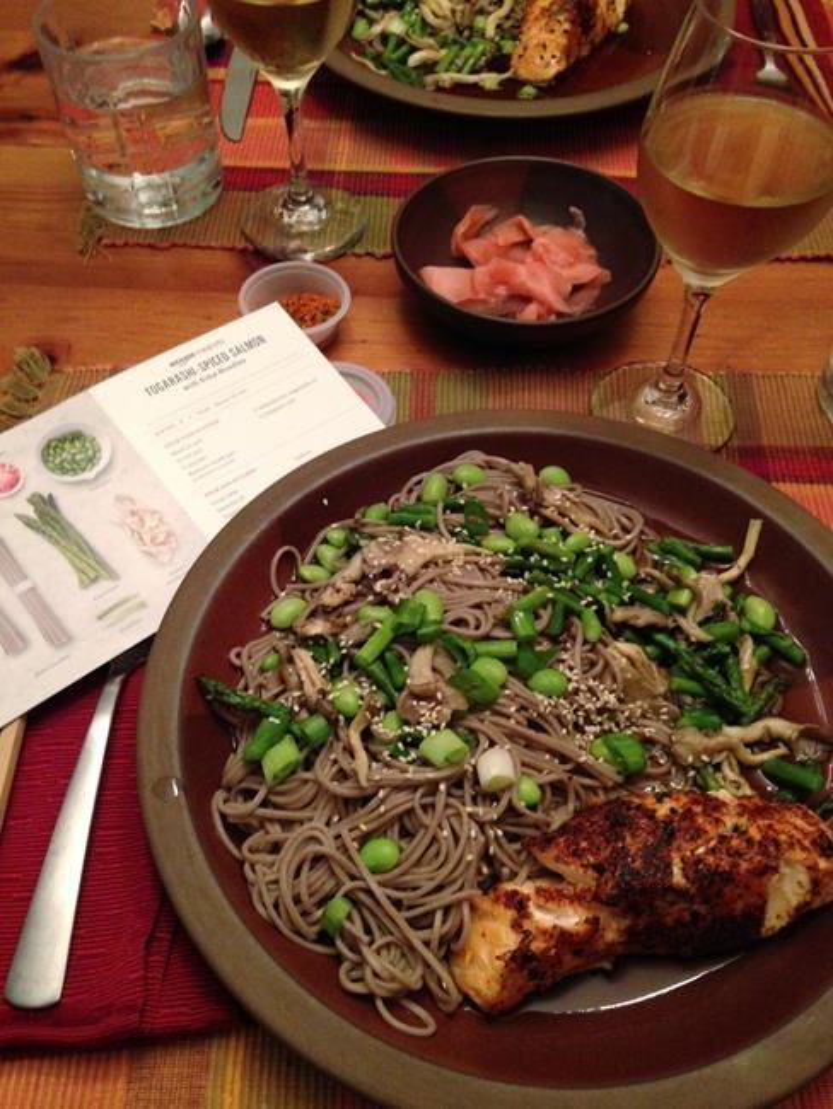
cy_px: 554
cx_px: 416
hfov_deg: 43.0
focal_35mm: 33
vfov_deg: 55.3
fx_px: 1058
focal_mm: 4.12
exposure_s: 1/20
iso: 250
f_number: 2.4
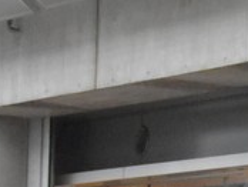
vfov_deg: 5.1
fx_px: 2068
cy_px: 228
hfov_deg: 6.2
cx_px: 780
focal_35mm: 288
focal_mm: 29
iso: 6400
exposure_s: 1/640
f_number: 4
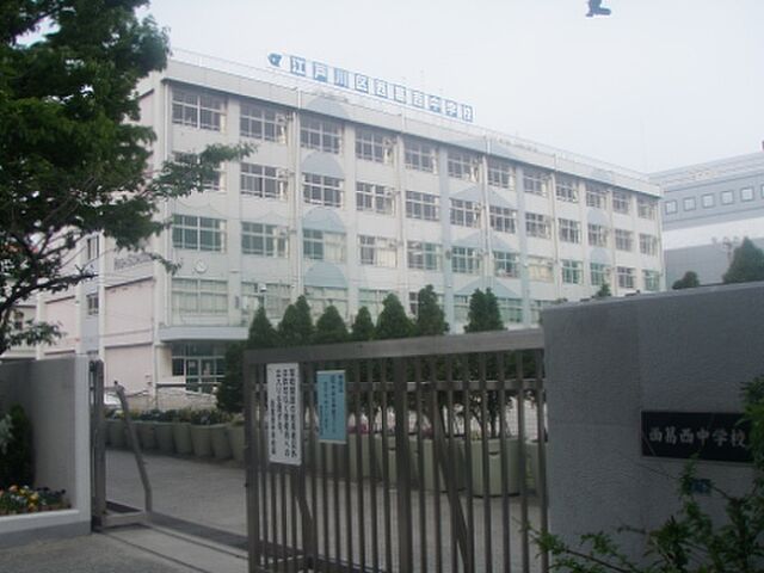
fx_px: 839
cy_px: 286
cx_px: 382
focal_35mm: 38
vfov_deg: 37.7
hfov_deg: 49.0
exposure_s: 1/160
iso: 80
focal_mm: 6.7
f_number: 6.3
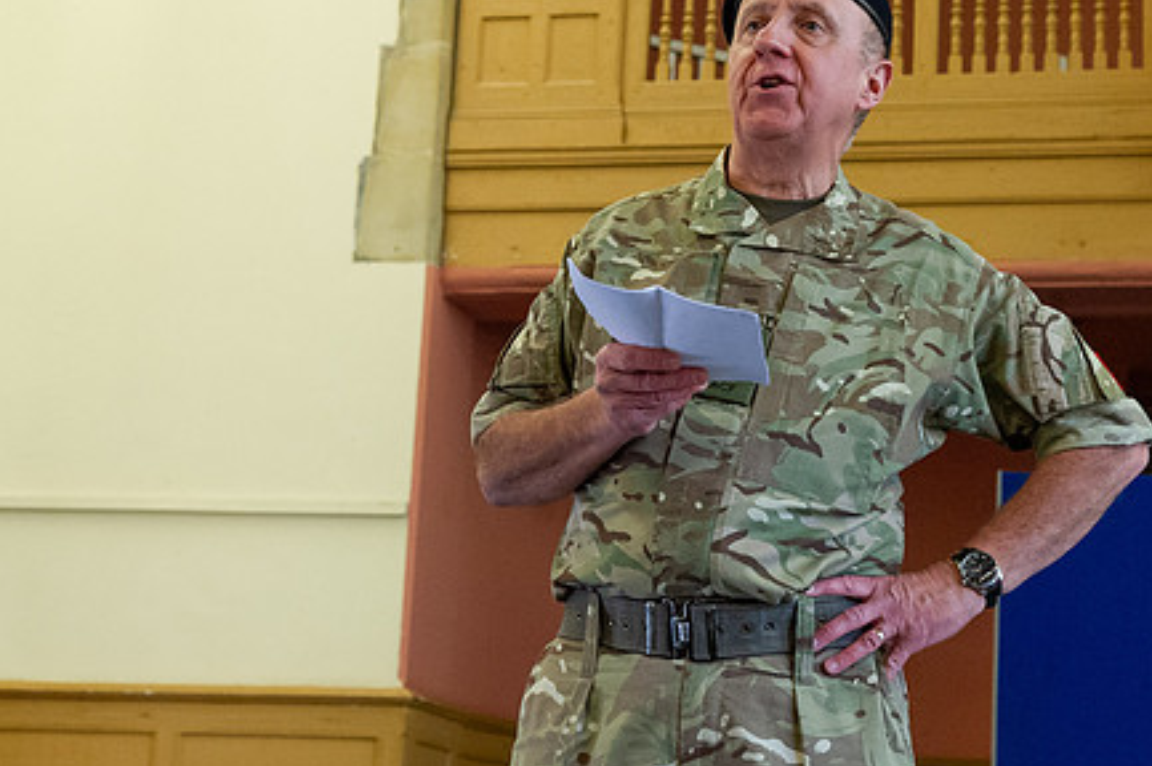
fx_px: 2494
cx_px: 691
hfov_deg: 26.0
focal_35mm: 78
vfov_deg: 17.4
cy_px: 273
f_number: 5
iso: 5000
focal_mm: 48
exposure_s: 1/200
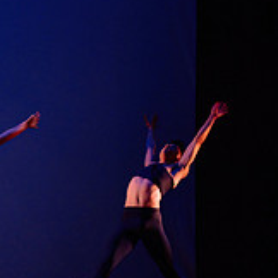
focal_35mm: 87
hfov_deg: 19.5
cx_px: 13
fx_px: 790
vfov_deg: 19.3
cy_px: 286
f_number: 1.4
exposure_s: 1/320
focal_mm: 24
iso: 1000
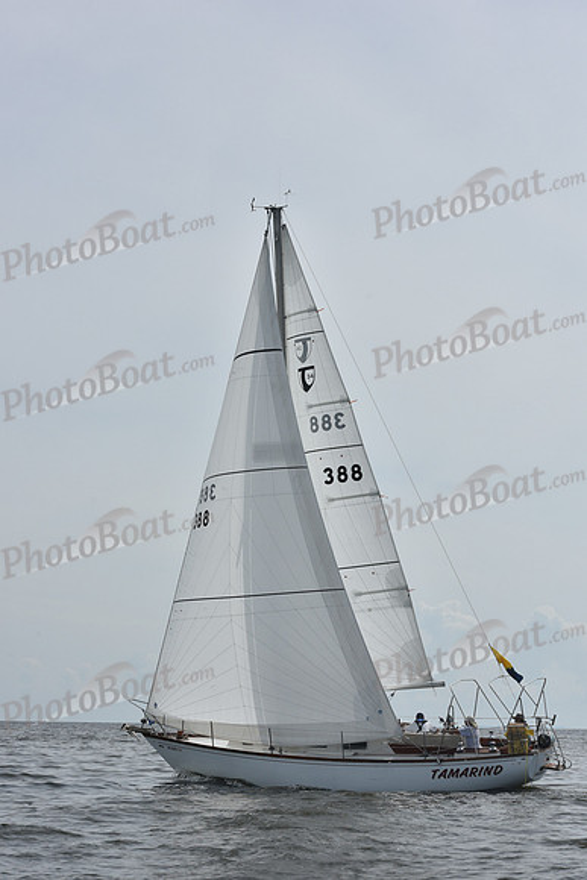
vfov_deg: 28.8
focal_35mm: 70
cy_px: 440
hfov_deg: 19.5
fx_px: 1711
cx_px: 294
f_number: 11
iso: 320
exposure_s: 1/1250
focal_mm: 70
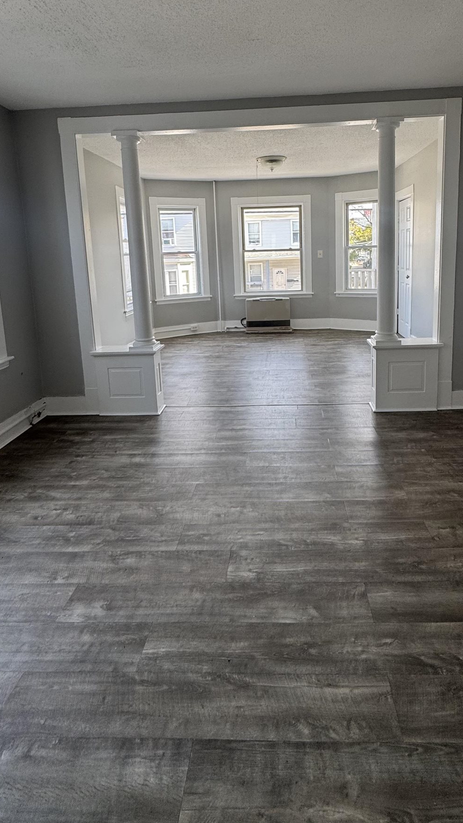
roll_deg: +2.5
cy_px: 319
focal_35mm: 20
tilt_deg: -8.2
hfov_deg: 55.6
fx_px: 437
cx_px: 266
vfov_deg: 85.3
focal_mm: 2.22
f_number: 2.2
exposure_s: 1/99
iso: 64
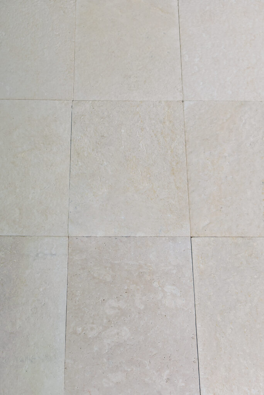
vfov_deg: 54.4
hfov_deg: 37.9
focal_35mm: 35
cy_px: 198
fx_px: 384
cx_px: 132
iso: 125
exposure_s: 1/125
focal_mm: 35
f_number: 4.5
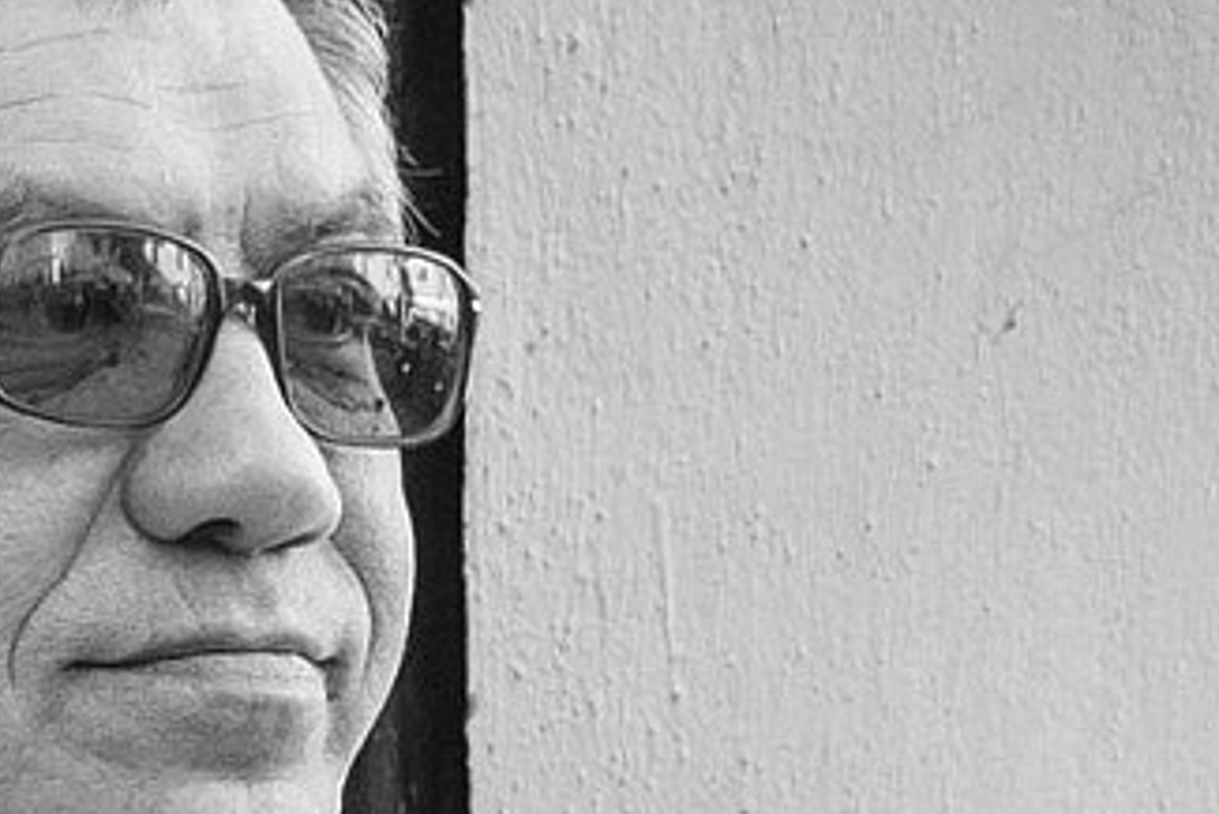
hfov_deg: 10.7
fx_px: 5996
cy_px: 837
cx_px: -1133
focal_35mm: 177
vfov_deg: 7.7
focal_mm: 36
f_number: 4
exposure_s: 1/160
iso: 200
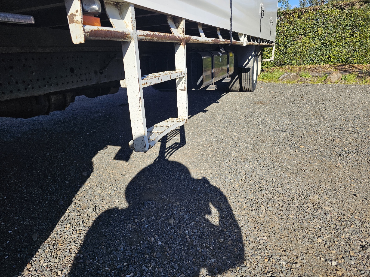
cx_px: 185
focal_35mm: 23
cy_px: 138
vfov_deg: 58.9
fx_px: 246
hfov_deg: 73.9
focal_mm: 6.3
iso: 20
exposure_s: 1/1111
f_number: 1.7
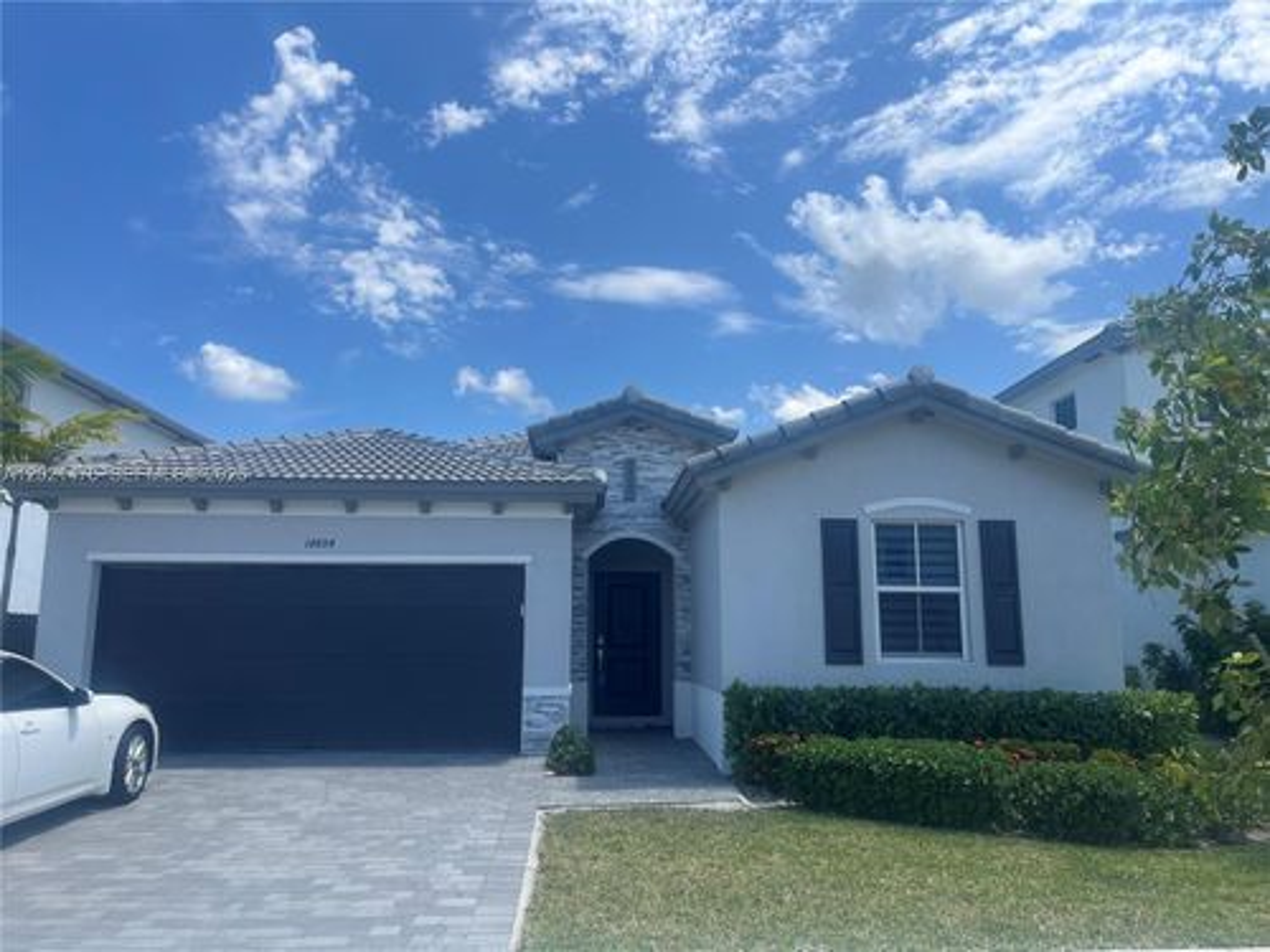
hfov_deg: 67.3
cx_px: 635
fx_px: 954
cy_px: 476
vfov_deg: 53.1
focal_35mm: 26
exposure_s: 1/4016
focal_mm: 5.1
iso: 50
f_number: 1.6
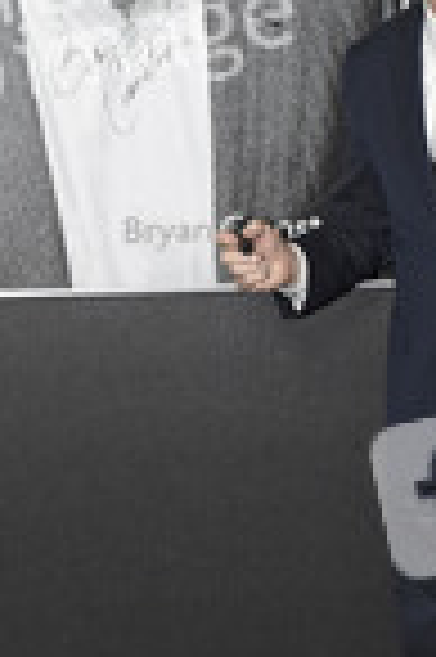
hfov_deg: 14.5
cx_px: 193
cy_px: 248
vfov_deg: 21.6
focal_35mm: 94
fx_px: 1718
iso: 1600
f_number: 7.1
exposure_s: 1/160
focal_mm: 23
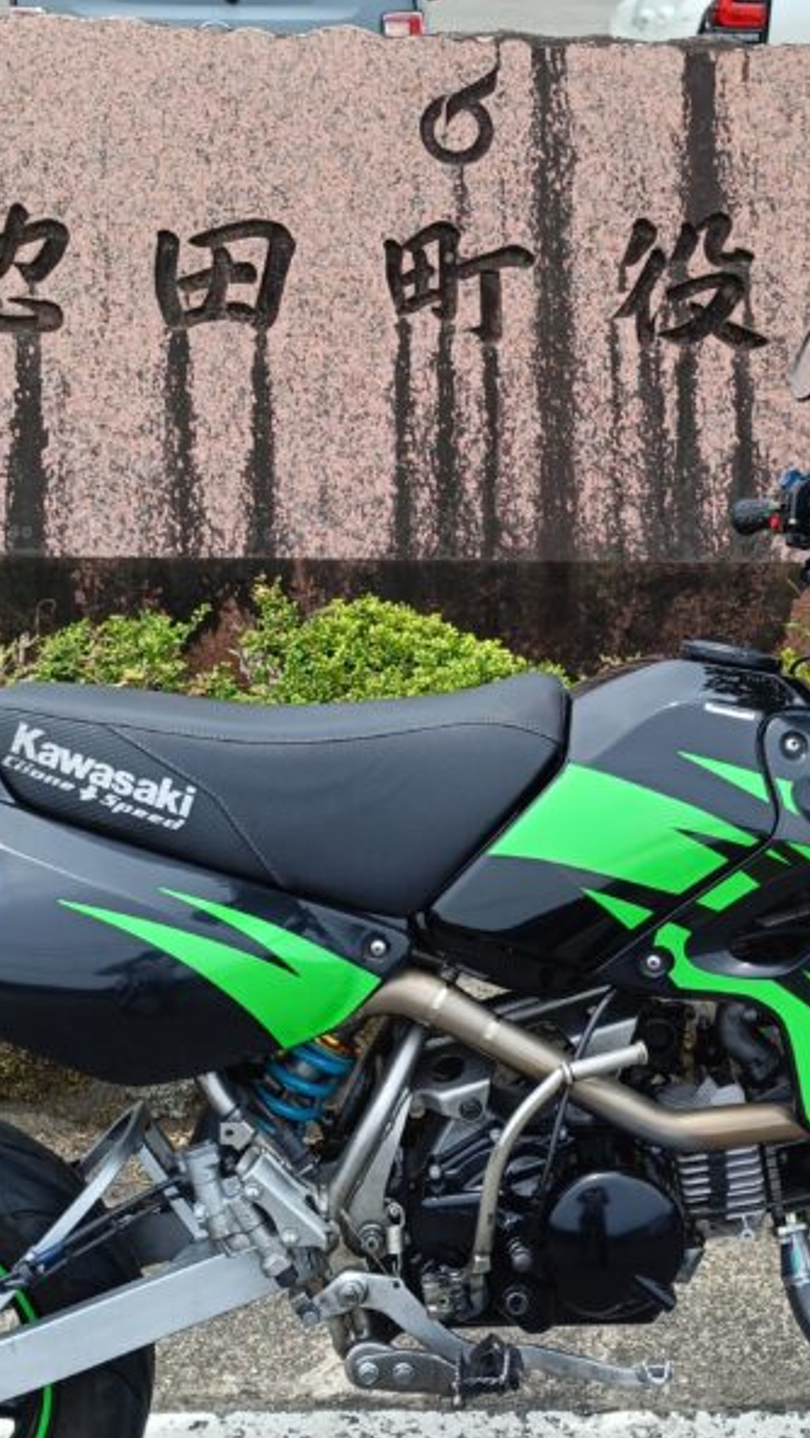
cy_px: 774
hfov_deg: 25.4
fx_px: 1793
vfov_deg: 43.7
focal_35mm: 47
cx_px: 480
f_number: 1.7
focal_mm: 4.7
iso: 50
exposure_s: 1/361
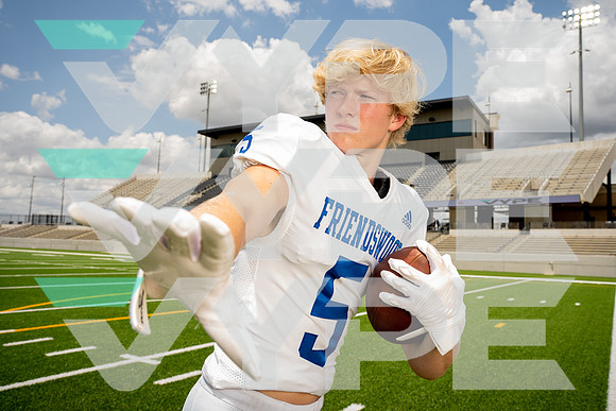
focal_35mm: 30
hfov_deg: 61.9
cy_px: 206
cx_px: 308
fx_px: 513
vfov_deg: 43.6
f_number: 8
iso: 64
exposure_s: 1/250
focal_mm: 30
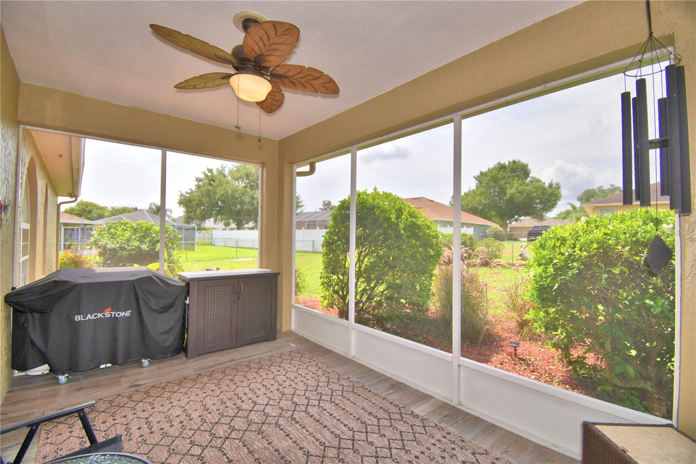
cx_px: 348
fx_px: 290
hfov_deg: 100.4
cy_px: 232
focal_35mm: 15
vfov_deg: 77.3
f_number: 5
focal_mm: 10
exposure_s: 1/250
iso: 100
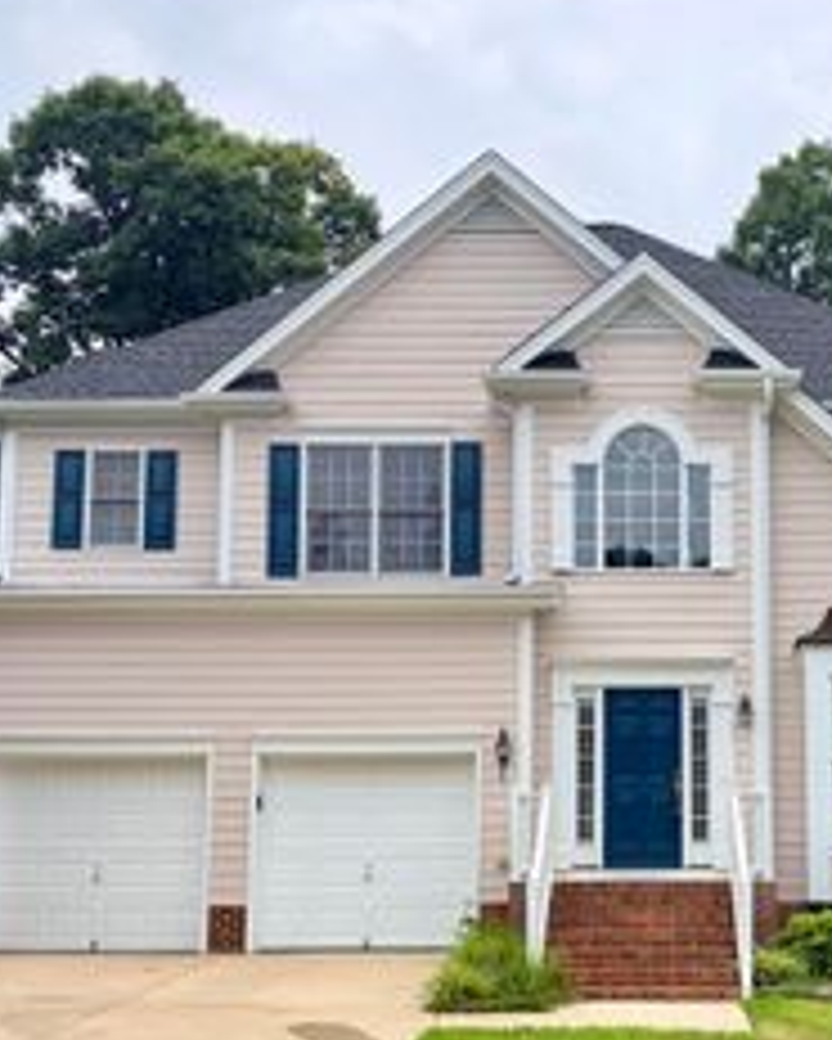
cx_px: 657
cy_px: 705
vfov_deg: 33.8
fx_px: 1692
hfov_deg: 27.1
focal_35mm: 55
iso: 50
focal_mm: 5.96
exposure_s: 1/3448
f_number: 1.6
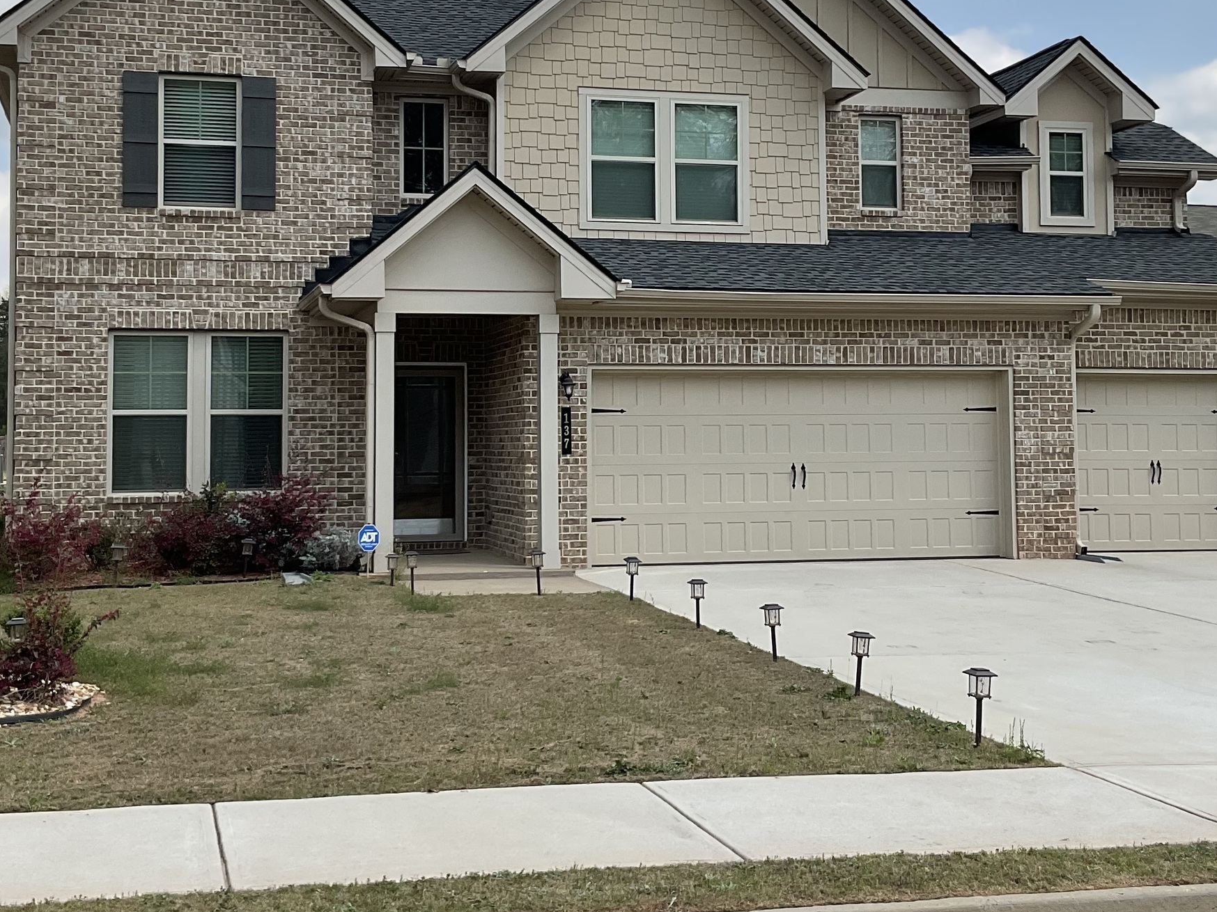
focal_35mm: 51
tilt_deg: +3.8
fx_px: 1793
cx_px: 590
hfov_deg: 37.5
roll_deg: +1.0
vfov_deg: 28.4
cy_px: 331
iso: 16
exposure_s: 1/2320
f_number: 1.8
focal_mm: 3
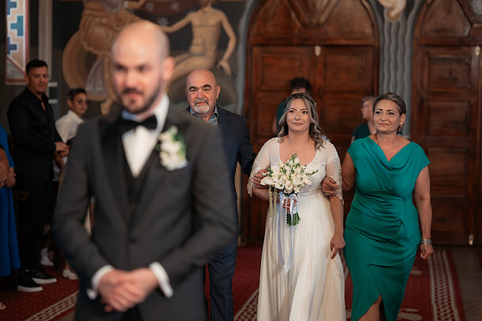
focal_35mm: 88
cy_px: 161
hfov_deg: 23.2
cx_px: 235
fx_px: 1176
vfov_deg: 15.5
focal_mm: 85
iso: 1600
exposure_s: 1/200
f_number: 2
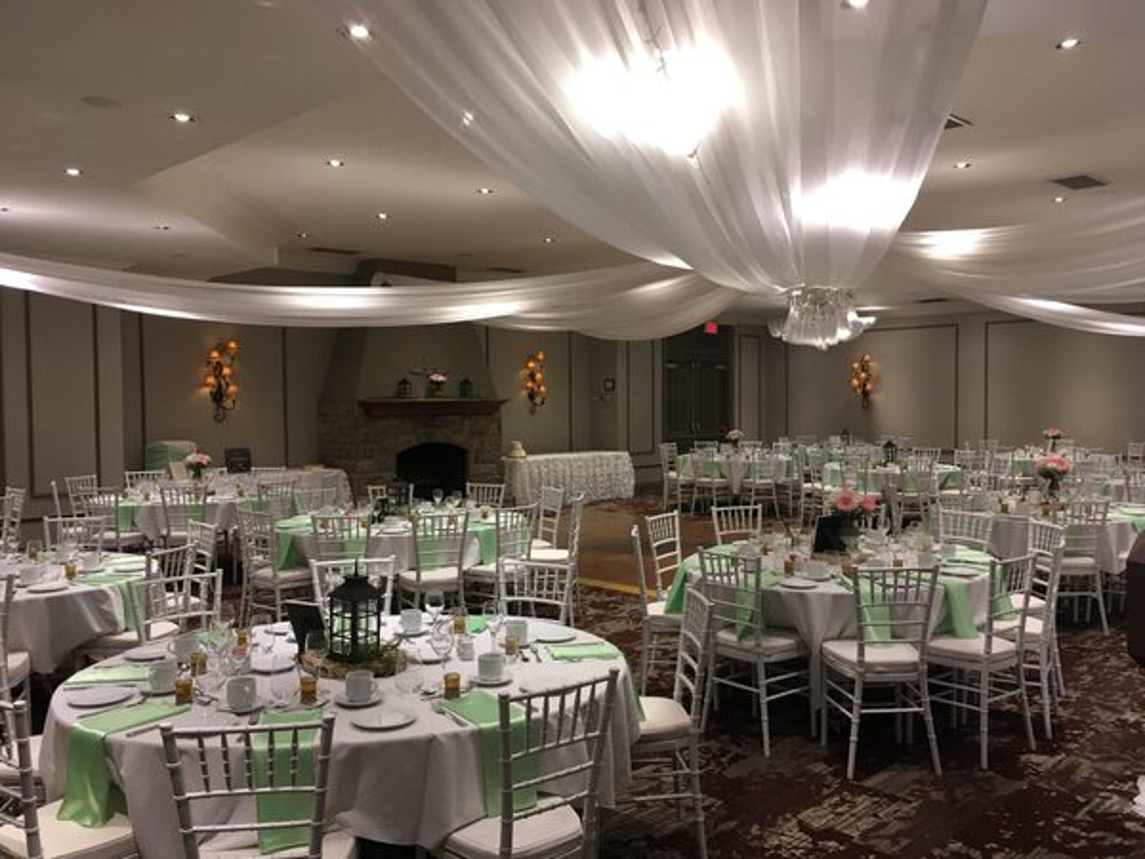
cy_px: 430
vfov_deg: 48.2
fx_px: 959
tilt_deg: -2.3
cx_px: 572
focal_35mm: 29
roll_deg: -0.6
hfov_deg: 61.7
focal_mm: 4.15
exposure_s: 1/30
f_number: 2.2
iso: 80
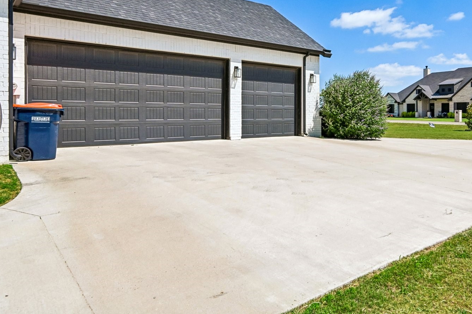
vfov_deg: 44.4
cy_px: 111
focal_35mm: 29
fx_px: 380
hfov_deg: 62.1
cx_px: 316
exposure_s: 1/2000
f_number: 8
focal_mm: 19
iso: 400
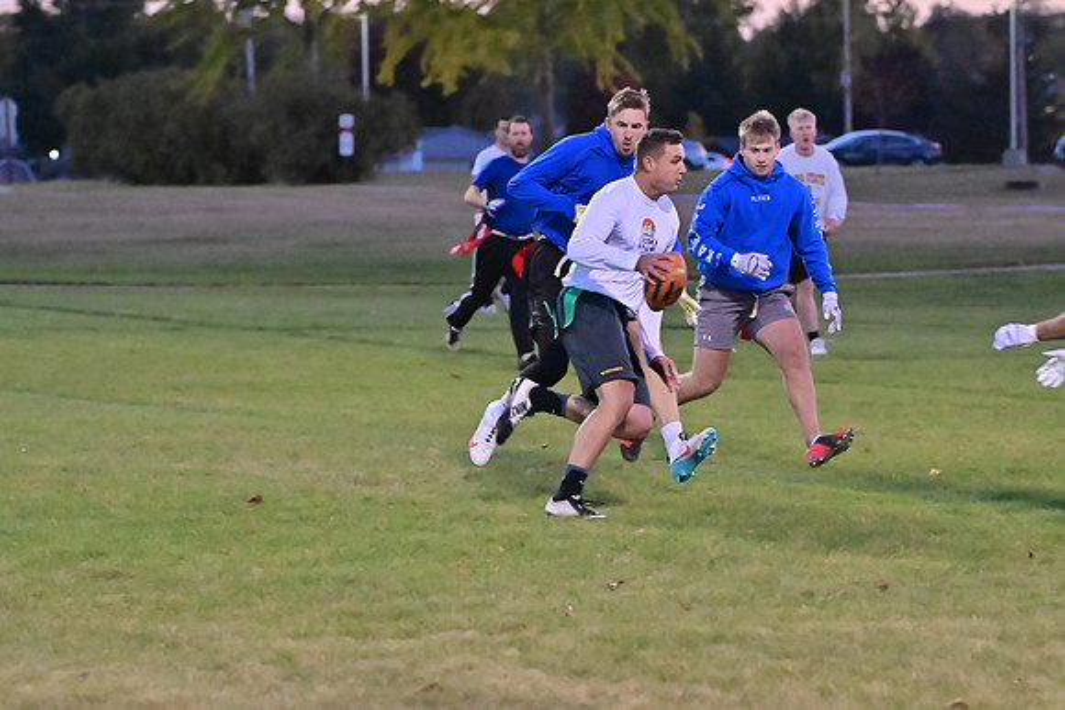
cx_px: 532
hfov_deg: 11.9
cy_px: 355
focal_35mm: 172
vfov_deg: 8.0
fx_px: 5089
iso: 6400
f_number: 4
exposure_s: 1/500
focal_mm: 115
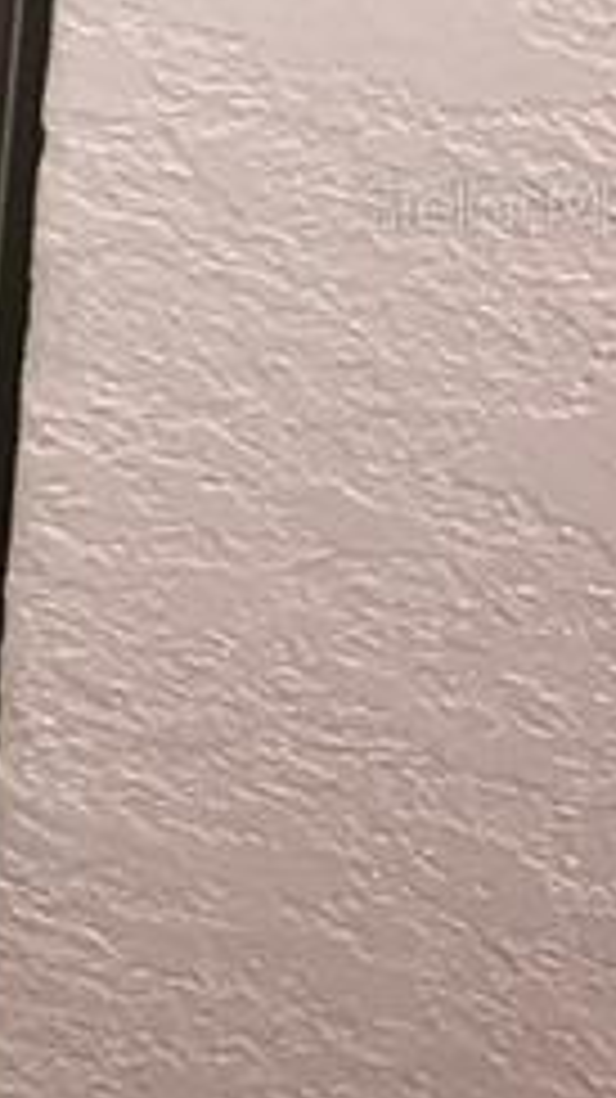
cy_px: 202
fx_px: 4362
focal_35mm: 150
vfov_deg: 14.2
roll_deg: +10.2
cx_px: -1344
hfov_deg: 7.1
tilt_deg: -38.5
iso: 40
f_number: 1.8
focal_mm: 3.99
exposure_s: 1/23
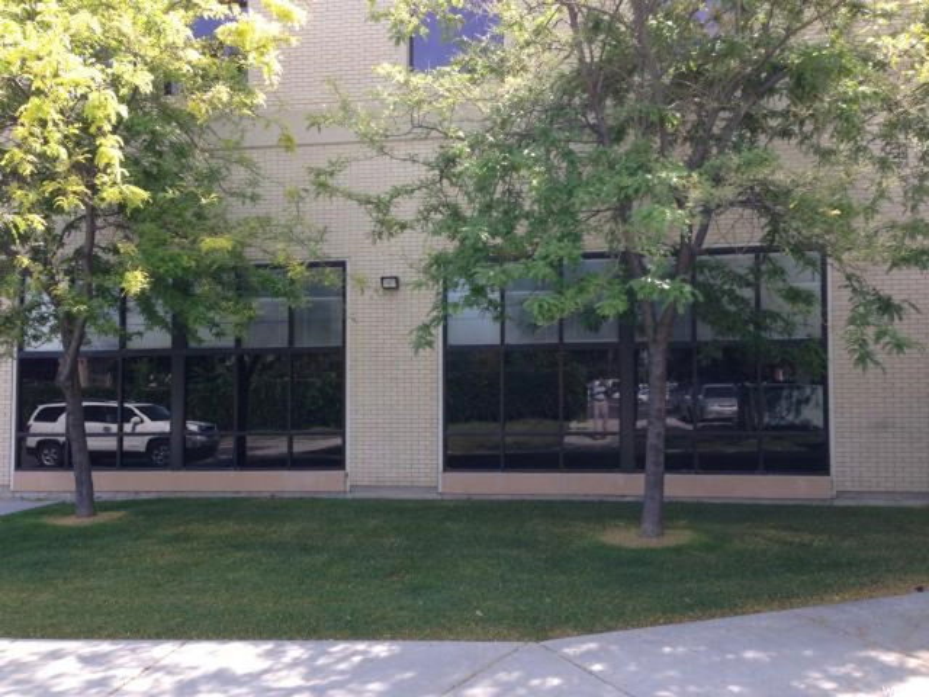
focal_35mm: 33
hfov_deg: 55.4
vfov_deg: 42.9
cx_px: 464
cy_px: 348
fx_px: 886
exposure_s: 1/321
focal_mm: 4.13
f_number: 2.4
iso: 50
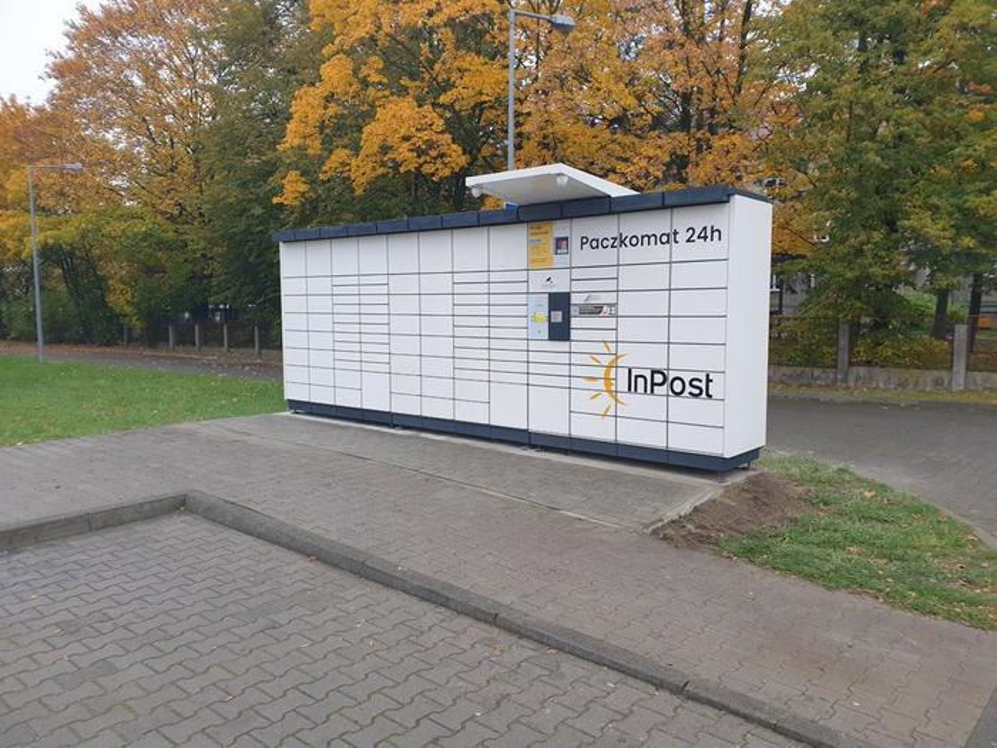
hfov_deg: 67.3
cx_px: 498
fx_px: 749
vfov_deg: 53.1
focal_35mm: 26
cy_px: 374
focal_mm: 4.3
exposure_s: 1/100
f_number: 2.4
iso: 64
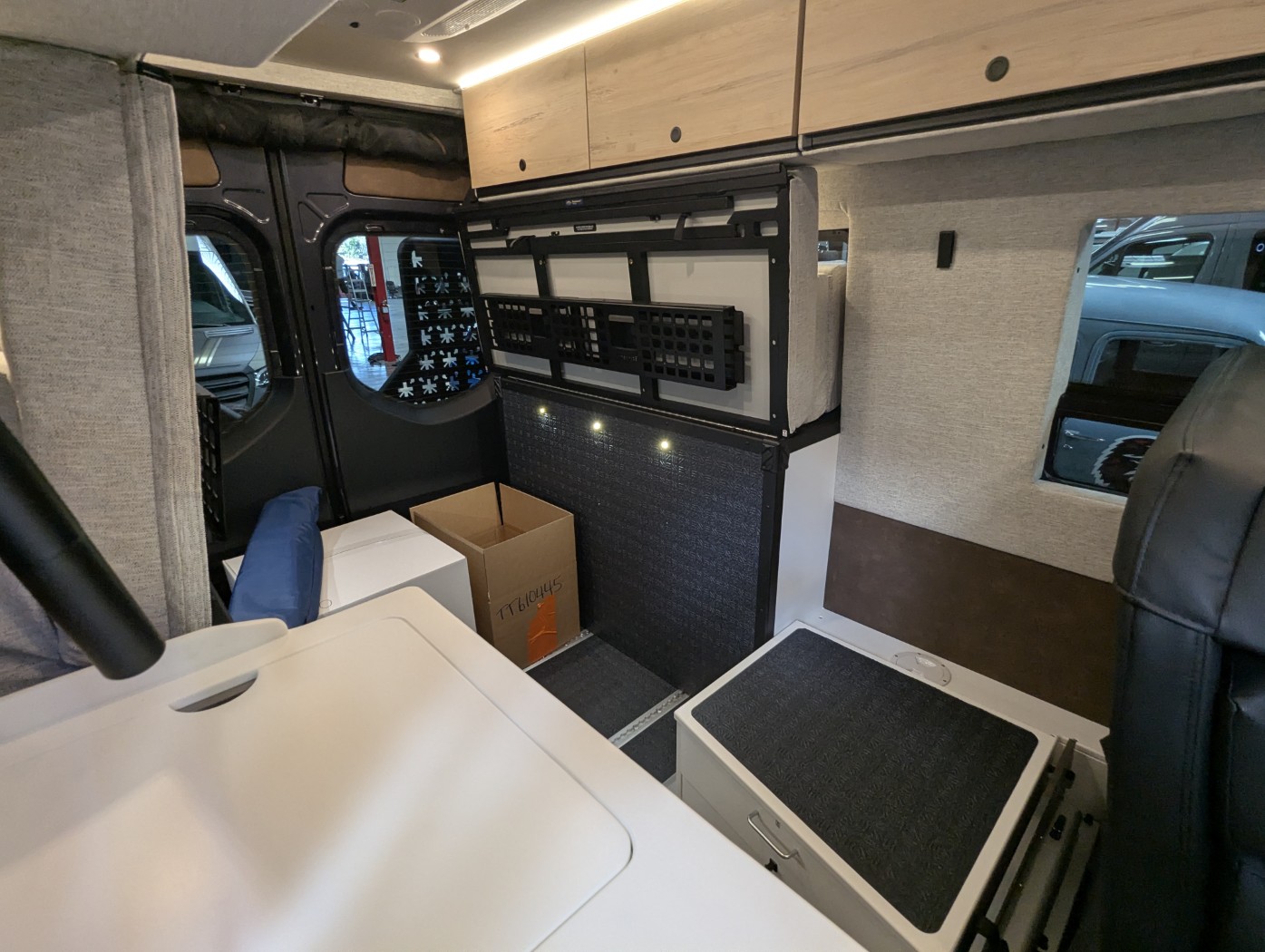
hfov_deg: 94.4
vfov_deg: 78.2
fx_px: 585
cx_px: 632
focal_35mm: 16
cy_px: 476
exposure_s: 1/60
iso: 286
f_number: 2.2
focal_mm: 2.35
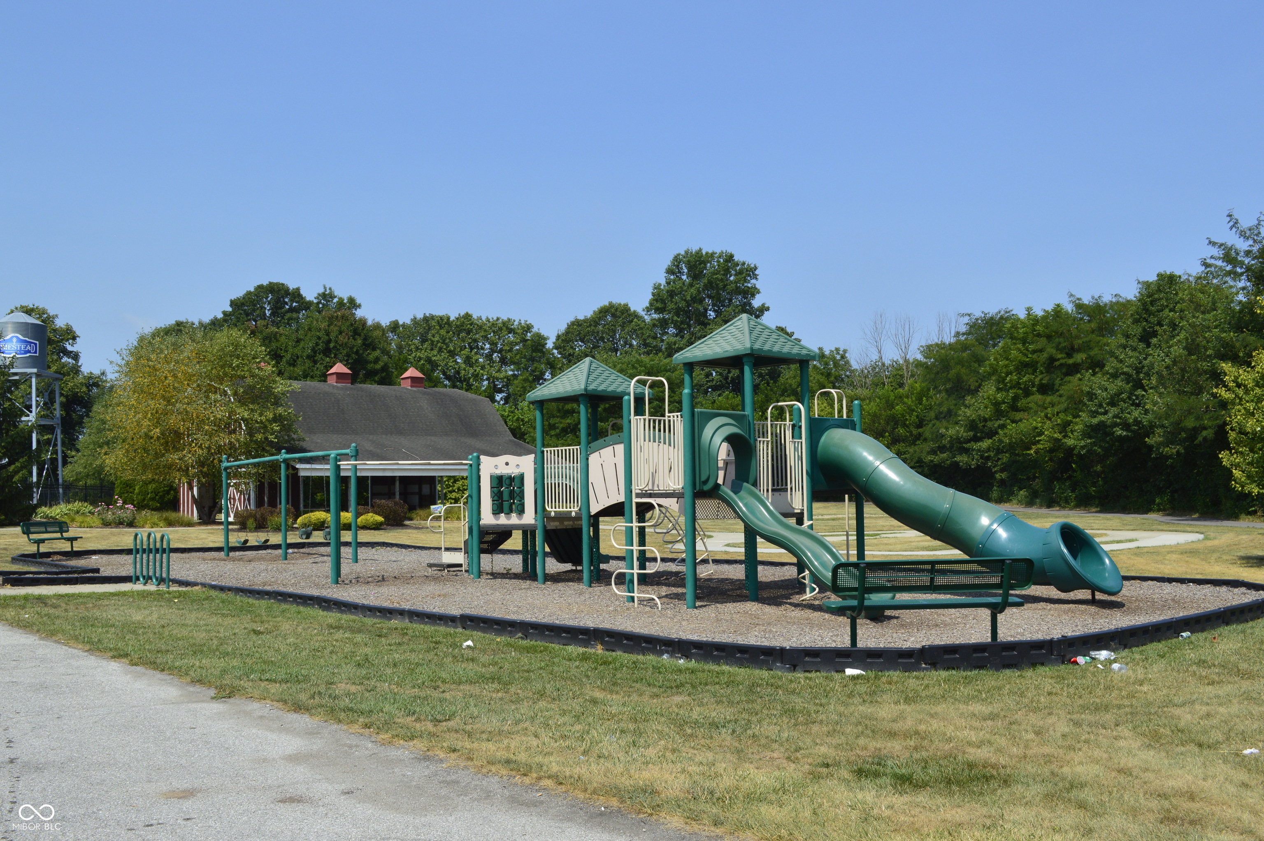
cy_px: 420
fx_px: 1158
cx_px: 632
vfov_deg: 39.9
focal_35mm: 33
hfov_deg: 57.3
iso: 320
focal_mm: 22
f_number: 11
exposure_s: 1/500
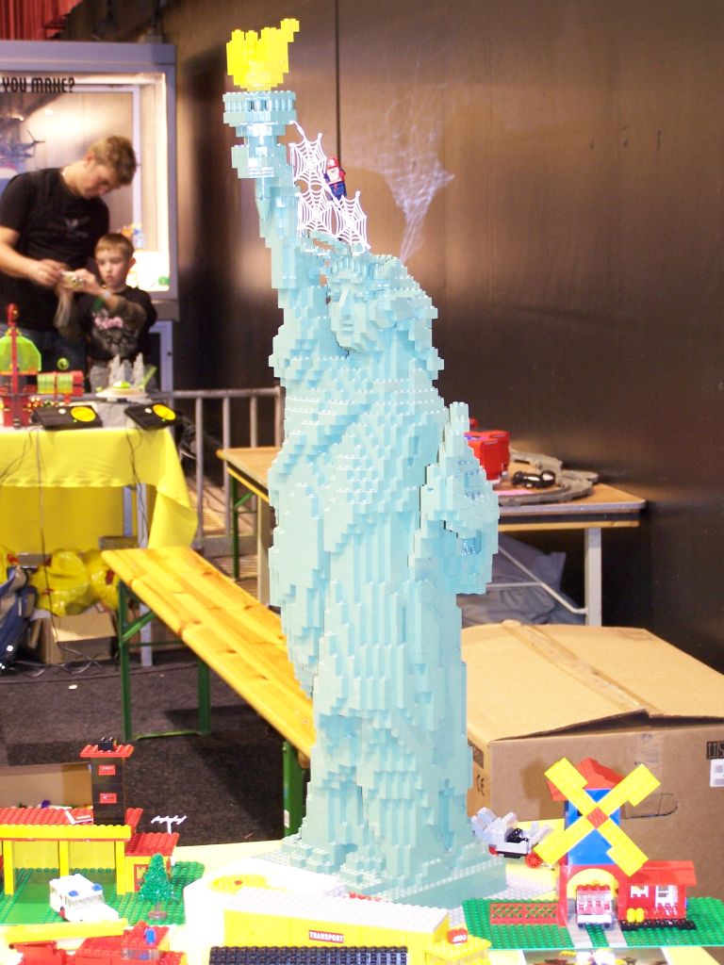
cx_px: 362
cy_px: 482
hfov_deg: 21.3
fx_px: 1924
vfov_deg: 28.2
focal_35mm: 69
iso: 140
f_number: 3.2
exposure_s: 1/2
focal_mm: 11.5
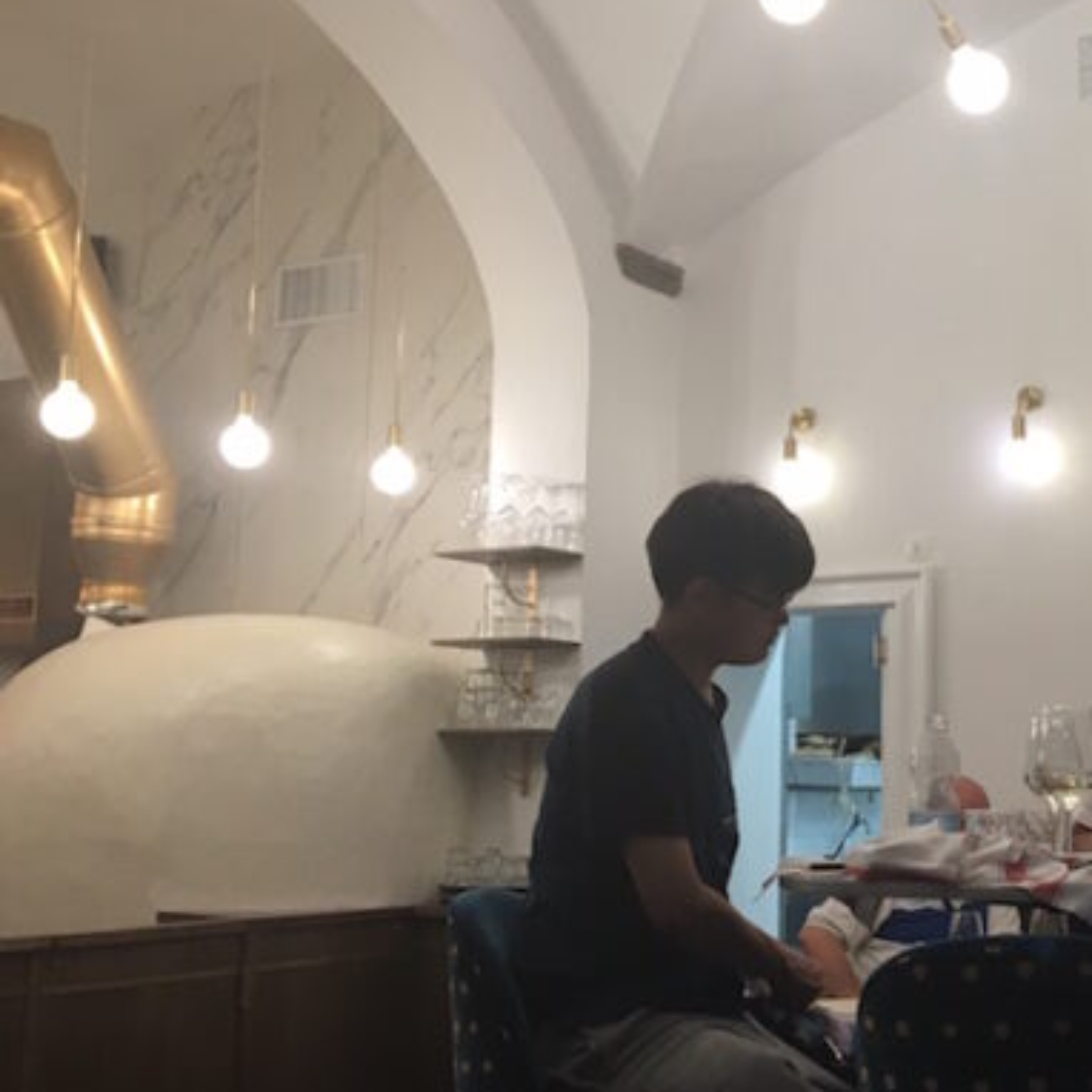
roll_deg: +0.5
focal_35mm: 57
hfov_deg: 29.1
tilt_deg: +9.6
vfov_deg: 30.0
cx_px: 940
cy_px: 469
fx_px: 2034
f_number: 2.2
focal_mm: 4.15
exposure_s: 1/33
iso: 80
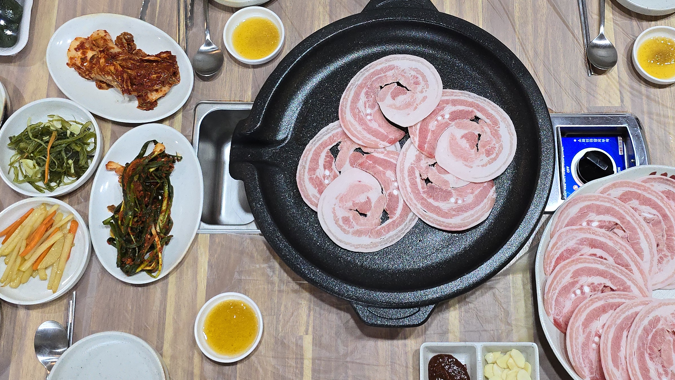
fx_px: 752
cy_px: 163
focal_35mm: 42
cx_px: 393
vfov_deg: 28.3
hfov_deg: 48.2
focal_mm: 6.3
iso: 320
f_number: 1.7
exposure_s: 1/120
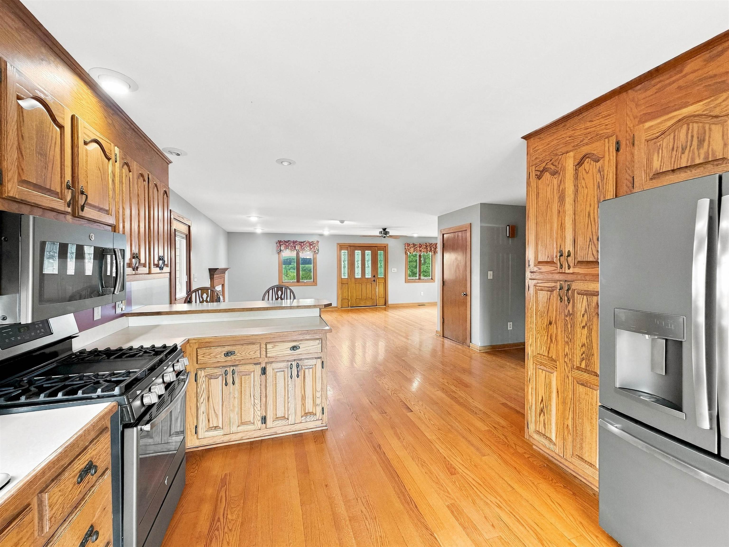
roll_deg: +0.0
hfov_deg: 102.1
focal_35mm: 14
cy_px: 274
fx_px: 295
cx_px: 364
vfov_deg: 85.7
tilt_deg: -2.8
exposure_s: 1/60
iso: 250
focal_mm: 2.2
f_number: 2.2
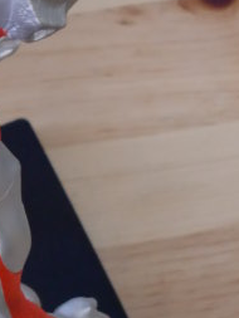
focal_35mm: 91
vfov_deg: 21.5
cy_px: 141
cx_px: -8
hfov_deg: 15.9
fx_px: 837
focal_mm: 6.3
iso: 400
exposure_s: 1/30
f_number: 2.8
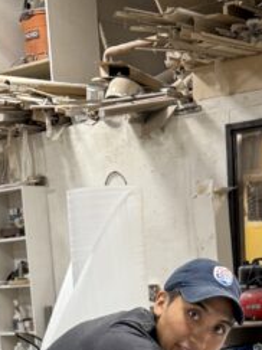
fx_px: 1020
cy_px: 591
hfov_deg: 14.6
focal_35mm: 101
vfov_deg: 16.8
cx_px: 128
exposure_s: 1/120
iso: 100
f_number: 1.78
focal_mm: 6.76
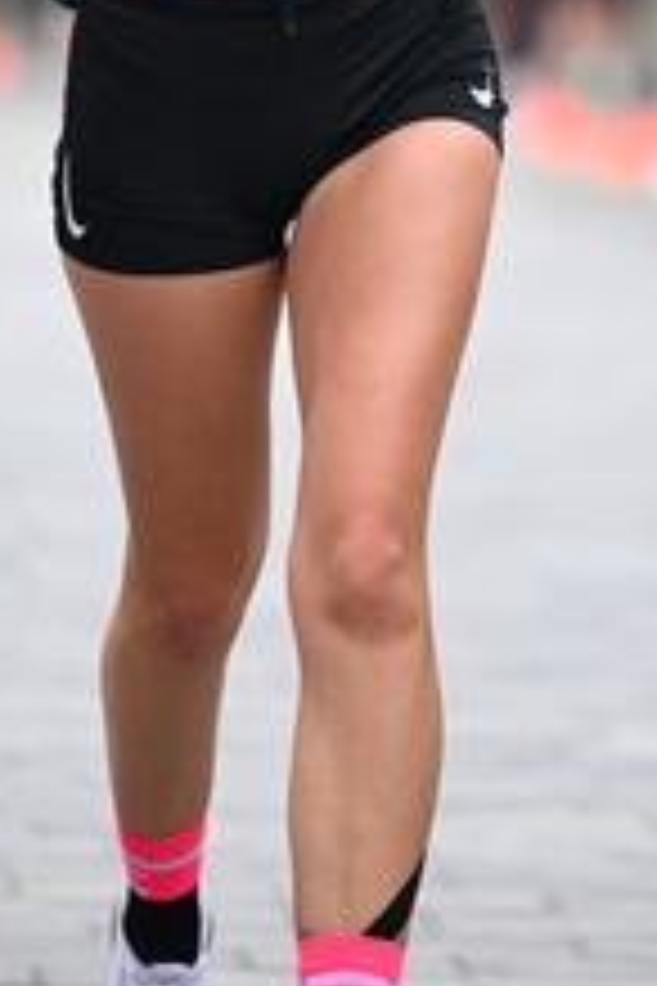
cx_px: 335
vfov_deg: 4.1
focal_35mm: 502
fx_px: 13741
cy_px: -18
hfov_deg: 2.7
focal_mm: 200
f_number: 2.8
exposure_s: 1/2000
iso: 1250
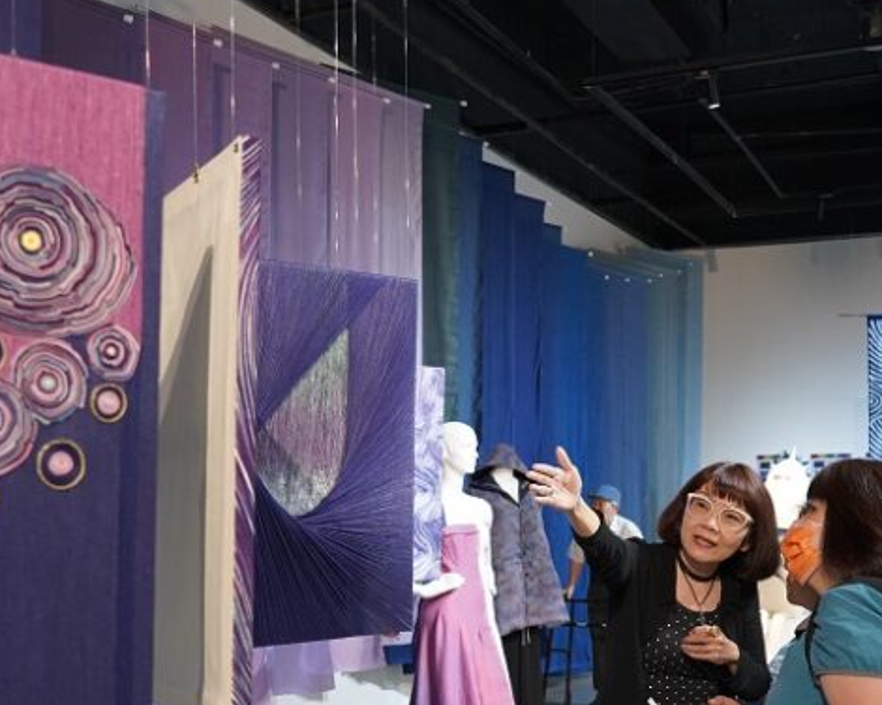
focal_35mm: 49
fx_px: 1279
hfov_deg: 38.0
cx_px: 497
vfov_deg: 30.4
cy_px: 522
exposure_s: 1/160
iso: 2500
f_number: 4
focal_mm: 24
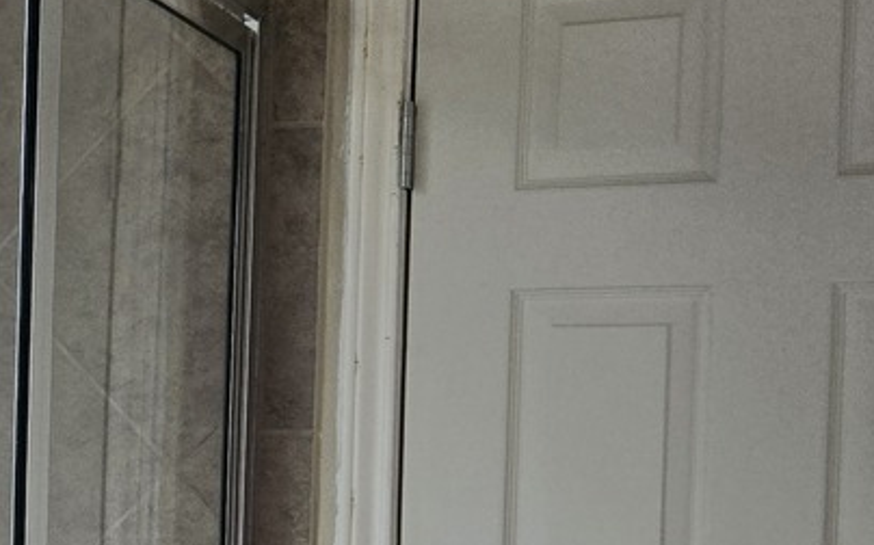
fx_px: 2071
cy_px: 517
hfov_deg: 22.0
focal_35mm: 87
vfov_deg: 14.8
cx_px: -175
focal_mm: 5.4
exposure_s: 1/180
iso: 100
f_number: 1.8
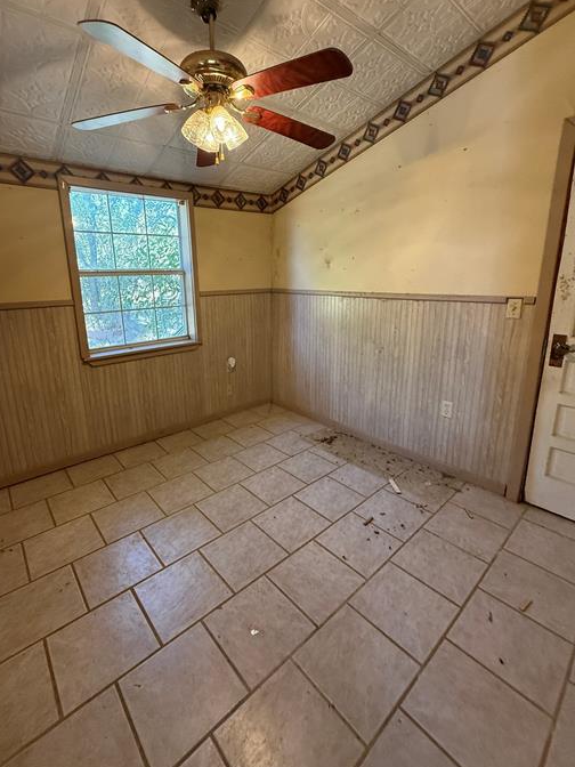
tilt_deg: -12.3
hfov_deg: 78.0
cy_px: 355
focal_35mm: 16
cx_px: 265
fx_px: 354
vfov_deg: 94.3
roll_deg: +1.4
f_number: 2.2
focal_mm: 2.22
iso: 640
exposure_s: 1/120
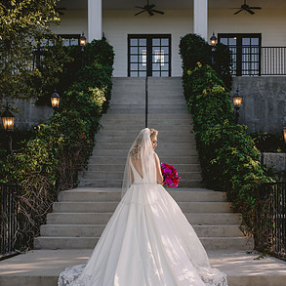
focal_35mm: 60
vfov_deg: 28.2
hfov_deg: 28.6
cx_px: 145
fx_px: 561
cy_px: 212
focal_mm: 46
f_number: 2.8
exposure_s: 1/800
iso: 80
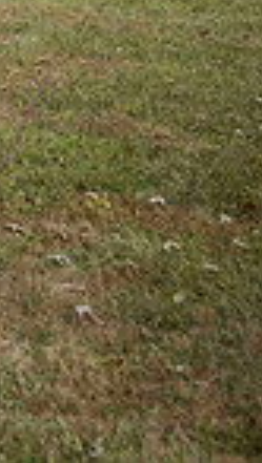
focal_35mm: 207
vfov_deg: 10.2
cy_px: -143
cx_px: -575
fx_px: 2549
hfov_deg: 5.5
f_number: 4.2
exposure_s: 1/640
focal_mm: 50
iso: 400
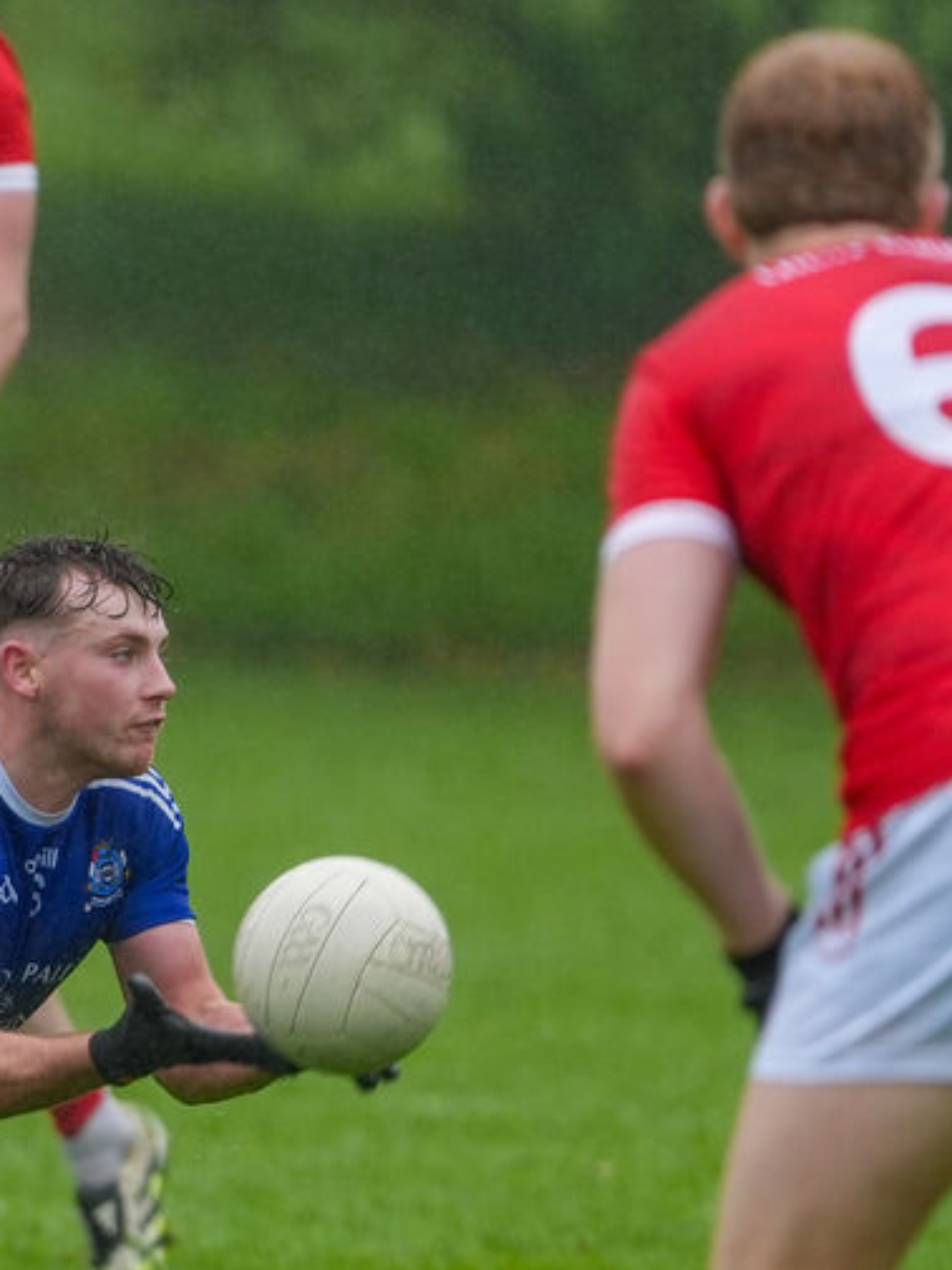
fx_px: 48330
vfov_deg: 1.5
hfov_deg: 1.1
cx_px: -133
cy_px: 998
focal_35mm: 1318
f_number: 6.3
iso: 640
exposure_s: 1/640
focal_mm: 576
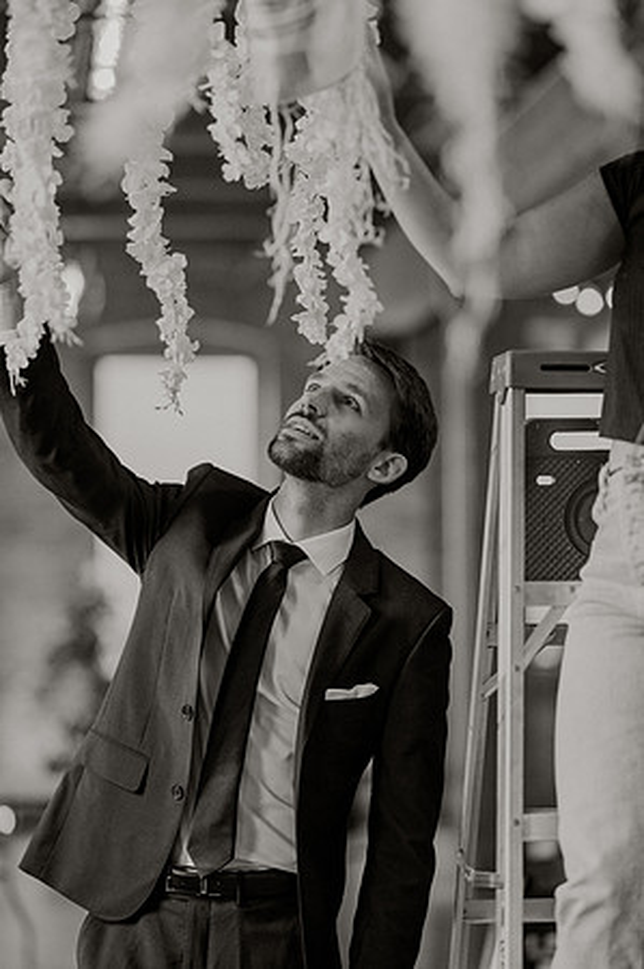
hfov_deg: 13.0
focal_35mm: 105
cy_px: 484
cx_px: 322
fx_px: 2824
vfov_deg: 19.5
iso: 1600
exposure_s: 1/2000
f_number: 2.2
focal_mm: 105
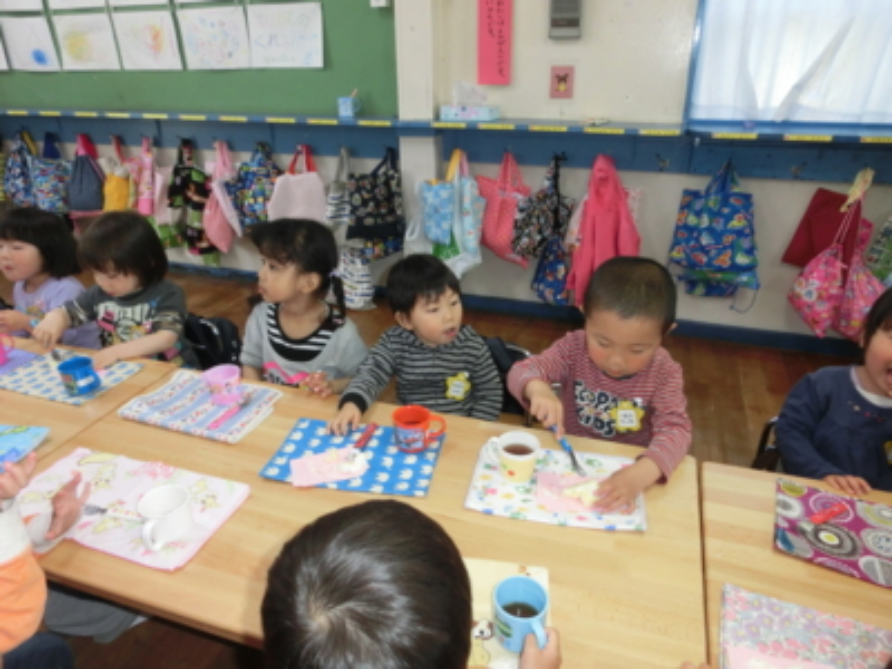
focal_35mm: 24
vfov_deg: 56.8
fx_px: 618
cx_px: 446
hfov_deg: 71.6
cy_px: 334
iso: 400
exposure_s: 1/125
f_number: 3
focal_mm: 4.24
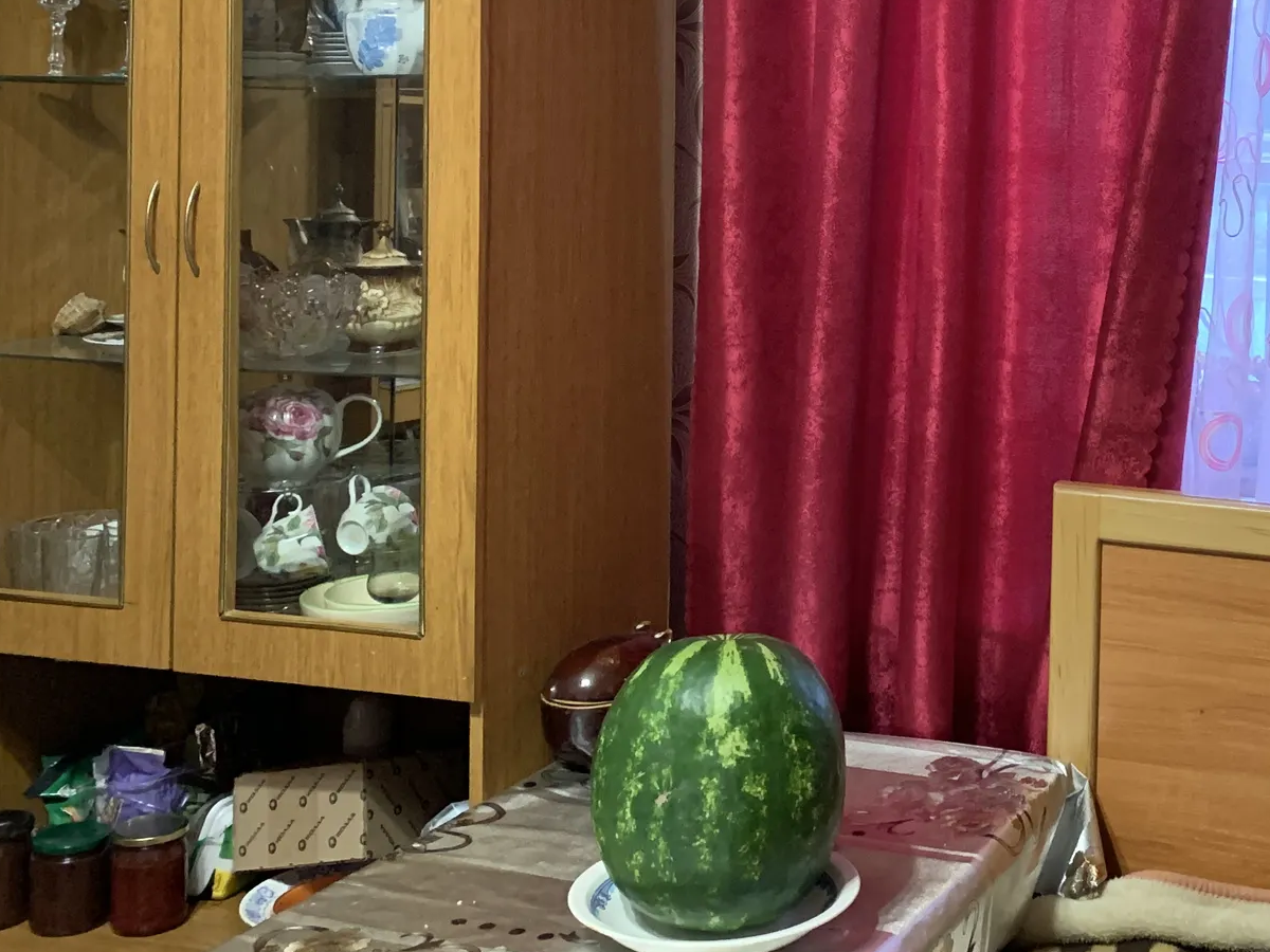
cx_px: 1070
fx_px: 1908
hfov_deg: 35.3
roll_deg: -1.4
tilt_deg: +0.3
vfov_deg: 27.0
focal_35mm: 52
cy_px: 75
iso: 320
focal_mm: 4.25
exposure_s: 1/25
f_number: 1.8
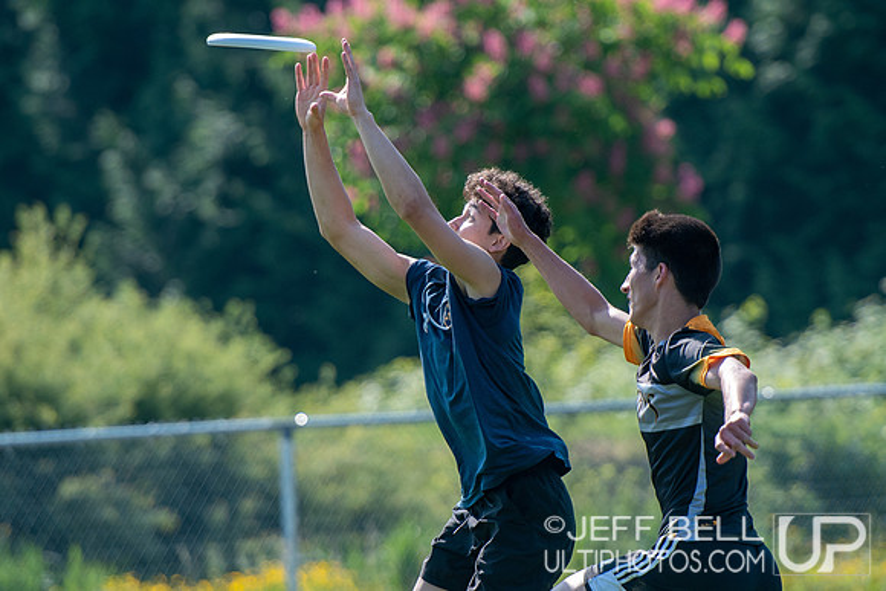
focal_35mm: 448
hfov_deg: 4.6
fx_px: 11021
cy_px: 335
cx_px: 461
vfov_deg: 3.1
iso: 200
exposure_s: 1/1600
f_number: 3.2
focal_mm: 200
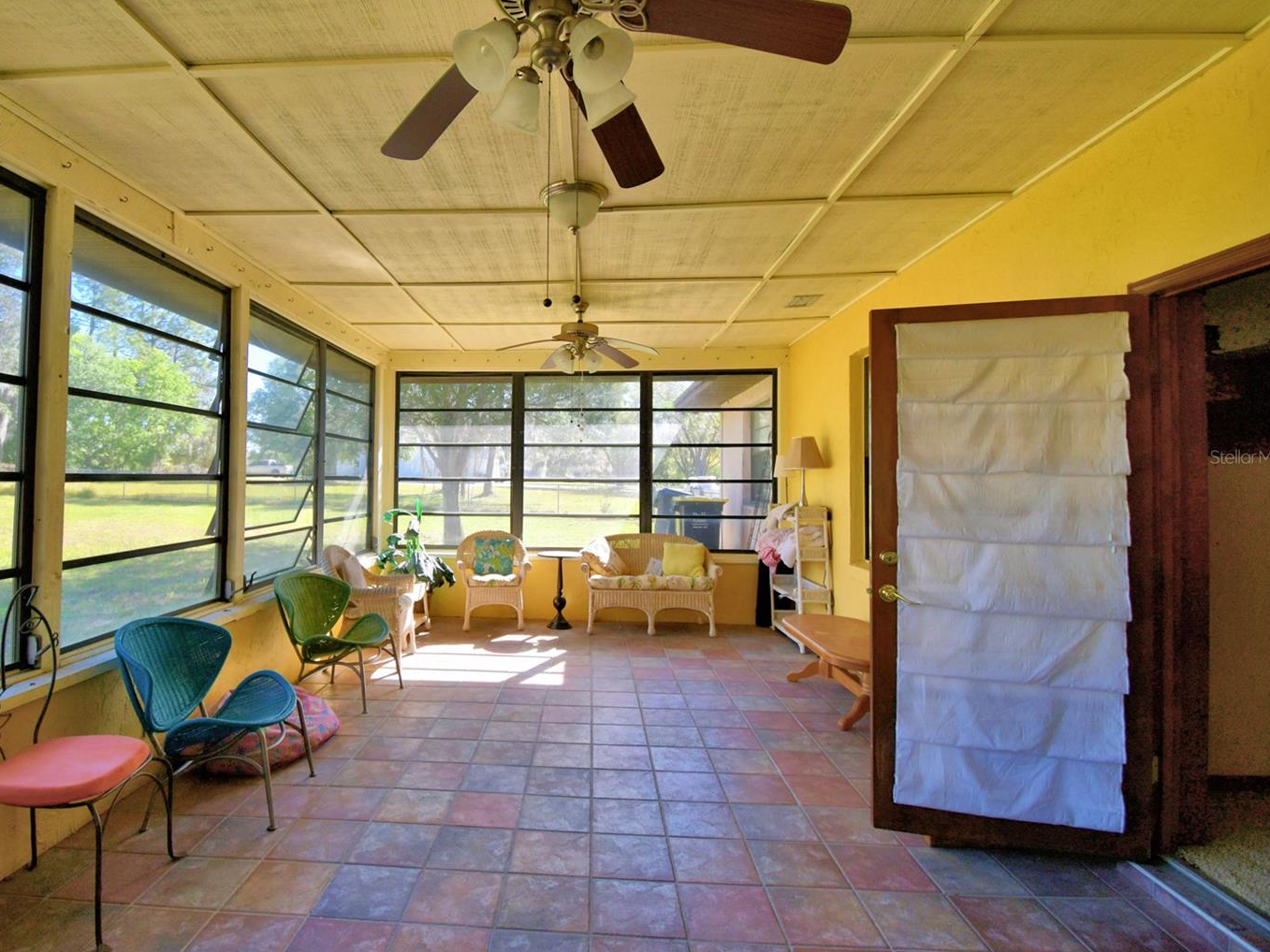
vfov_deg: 74.7
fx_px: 624
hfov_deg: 90.4
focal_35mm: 17
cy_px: 456
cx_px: 545
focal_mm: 10
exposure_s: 1/200
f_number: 4.5
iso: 200
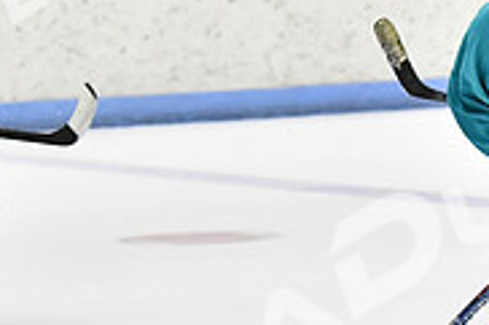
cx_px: 494
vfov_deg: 2.8
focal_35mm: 488
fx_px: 6623
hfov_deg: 4.2
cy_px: 179
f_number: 2.8
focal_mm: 102
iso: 8000
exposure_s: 1/1600
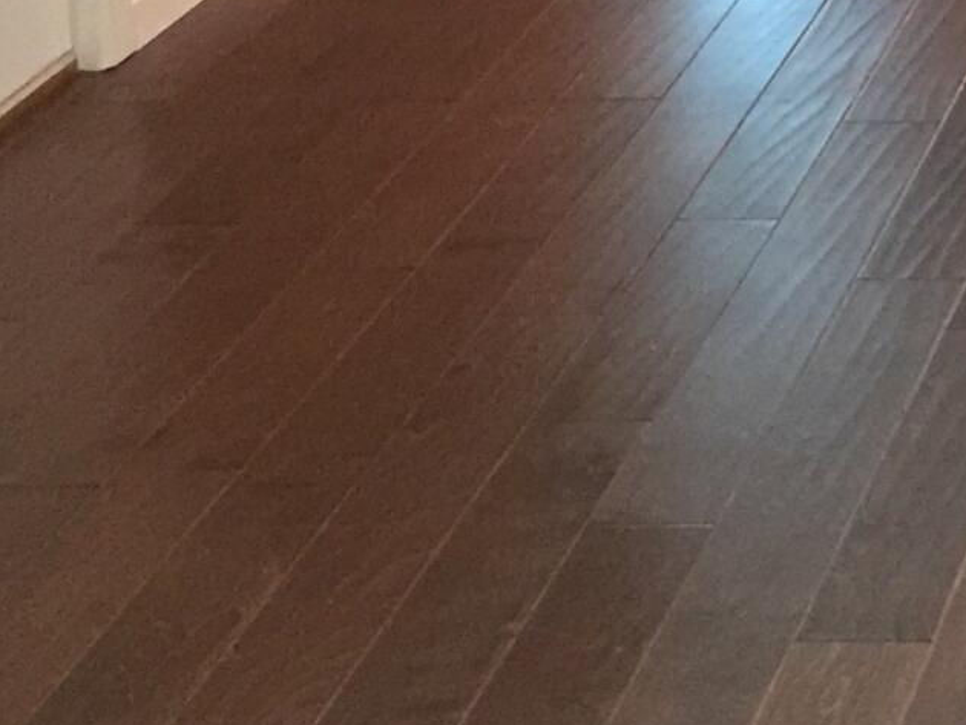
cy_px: -498
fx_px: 3853
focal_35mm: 138
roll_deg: -0.2
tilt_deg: -9.8
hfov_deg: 13.2
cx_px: 1612
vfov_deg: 10.2
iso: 125
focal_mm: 4.15
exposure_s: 1/15
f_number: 2.2
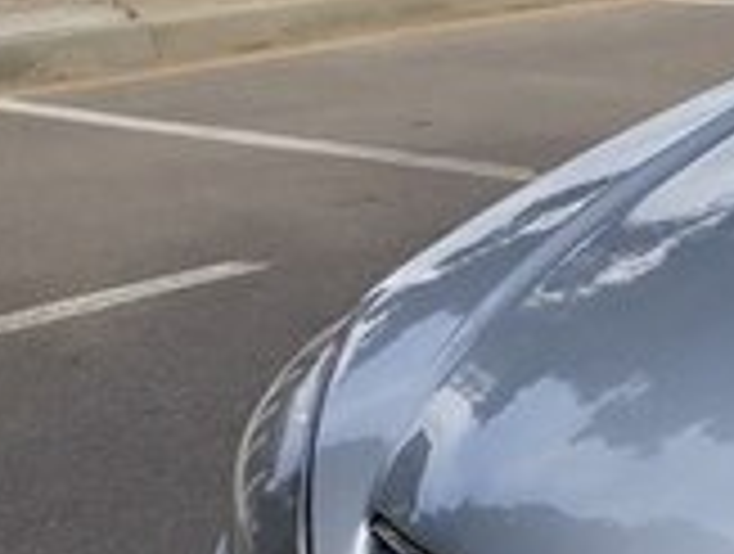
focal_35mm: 109
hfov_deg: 15.0
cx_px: 1414
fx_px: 2316
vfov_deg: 13.6
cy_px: 272
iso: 40
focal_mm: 3.6
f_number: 1.9
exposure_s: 1/867
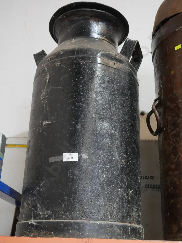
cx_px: 91
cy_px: 122
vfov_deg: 41.2
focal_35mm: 46
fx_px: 322
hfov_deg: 31.5
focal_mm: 23
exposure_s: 1/60
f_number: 5.1
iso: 2000
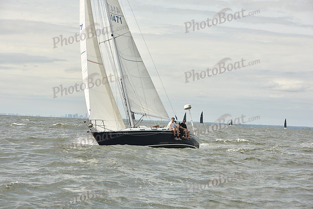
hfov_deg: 18.6
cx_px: 156
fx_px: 957
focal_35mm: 110
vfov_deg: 12.5
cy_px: 104
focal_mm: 110
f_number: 9
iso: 250
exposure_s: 1/800
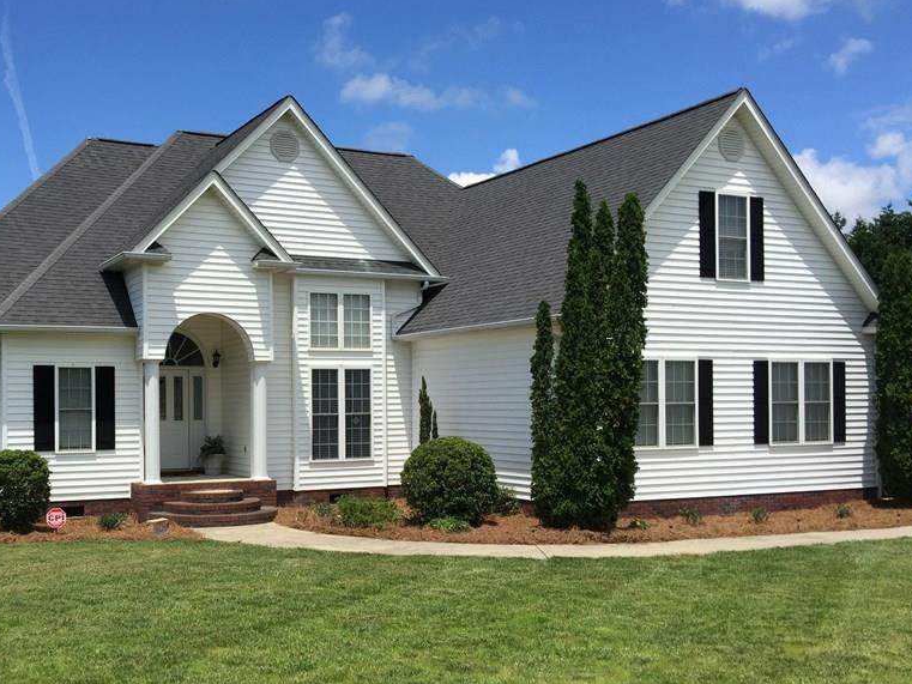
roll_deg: -0.1
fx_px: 1028
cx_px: 334
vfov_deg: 36.7
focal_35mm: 39
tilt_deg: -0.5
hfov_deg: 47.4
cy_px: 417
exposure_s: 1/2198
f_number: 2.2
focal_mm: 4.15
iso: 32
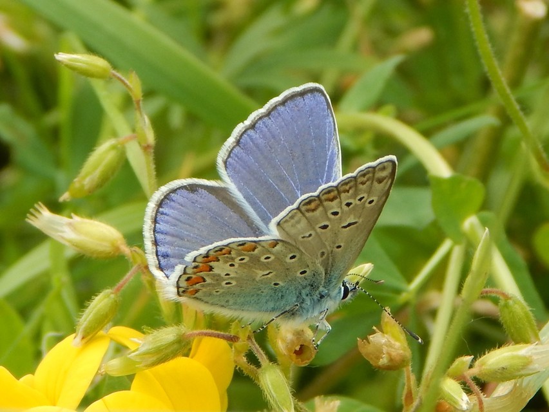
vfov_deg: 11.3
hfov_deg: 15.0
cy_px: 206
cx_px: 274
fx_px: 2079
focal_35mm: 131
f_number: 4.8
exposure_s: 1/320
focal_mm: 23.4
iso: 125
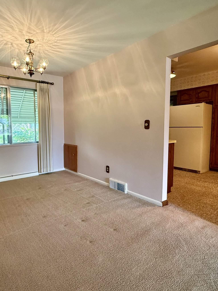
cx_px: 73
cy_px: 142
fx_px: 176
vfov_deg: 79.0
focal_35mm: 21
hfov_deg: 61.9
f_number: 2.2
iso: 250
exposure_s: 1/120
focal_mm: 2.22
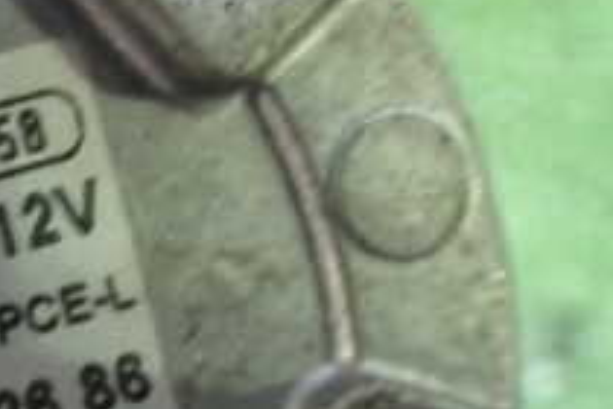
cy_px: 359
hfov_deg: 20.5
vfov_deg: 15.2
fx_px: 1515
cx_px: -231
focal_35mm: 89
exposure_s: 1/30
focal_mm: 5.4
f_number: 2.3
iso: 1250
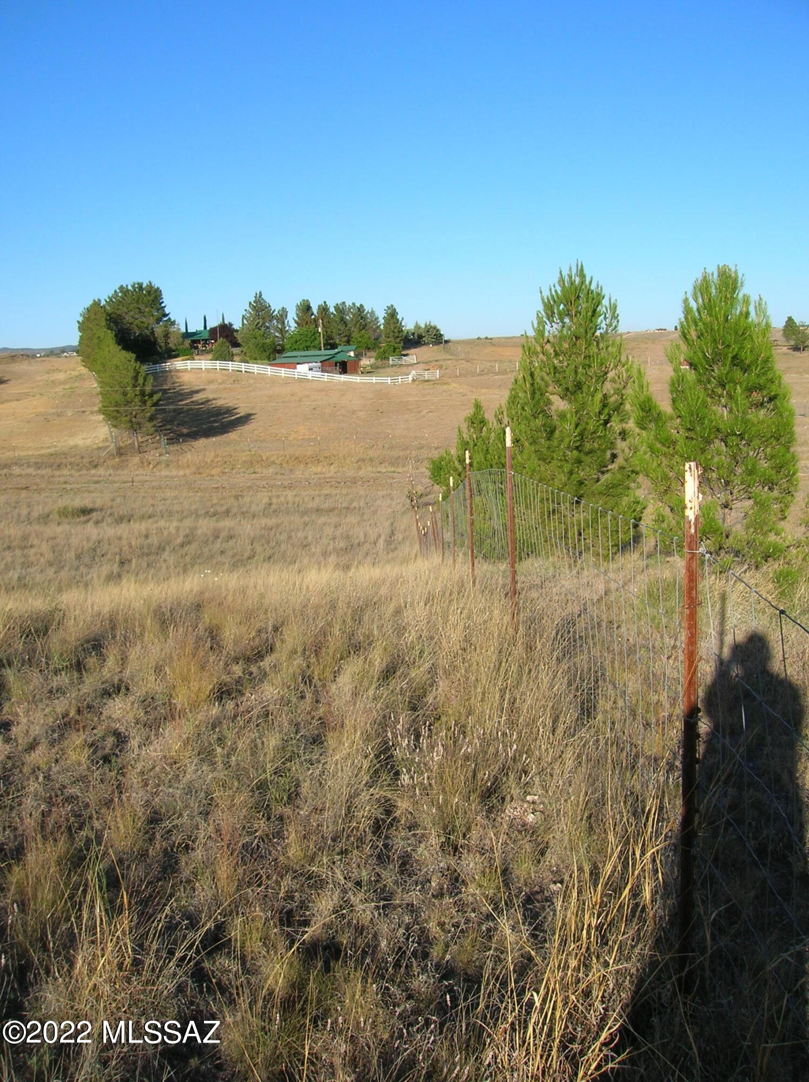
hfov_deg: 41.7
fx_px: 1061
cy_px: 541
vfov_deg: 54.0
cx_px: 404
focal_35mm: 34
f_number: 4.9
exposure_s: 1/326
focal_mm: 5.7
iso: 50
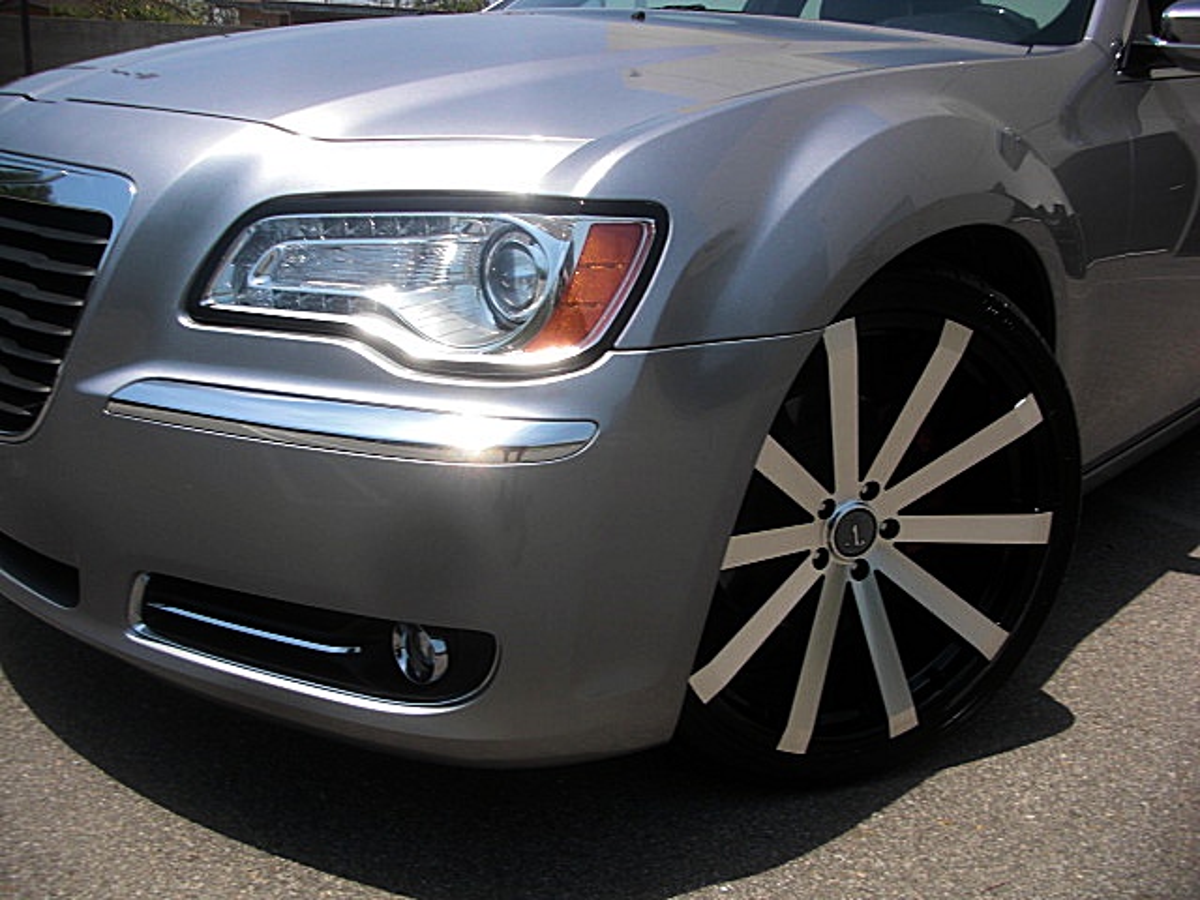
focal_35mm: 36
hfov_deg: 51.4
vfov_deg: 39.7
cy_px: 450
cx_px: 600
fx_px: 1248
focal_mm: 6.3
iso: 50
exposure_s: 1/125
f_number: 7.9
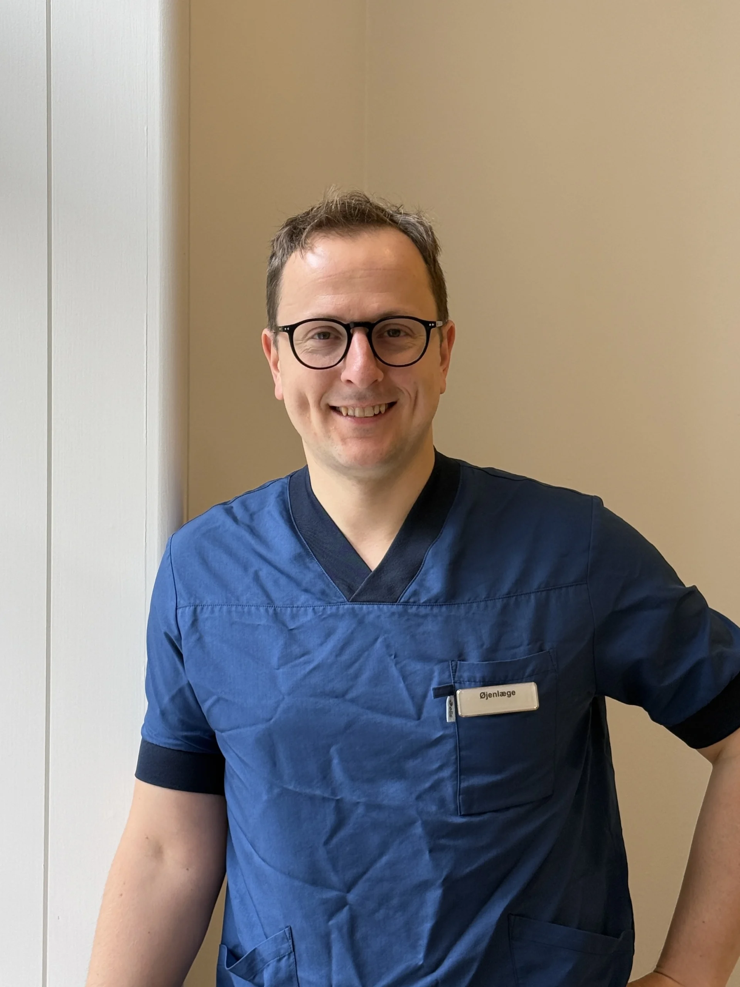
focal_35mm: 37
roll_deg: -1.0
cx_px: 370
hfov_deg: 38.7
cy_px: 494
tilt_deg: -2.2
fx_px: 1055
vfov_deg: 50.1
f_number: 1.78
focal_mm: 6.76
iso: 80
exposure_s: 1/168
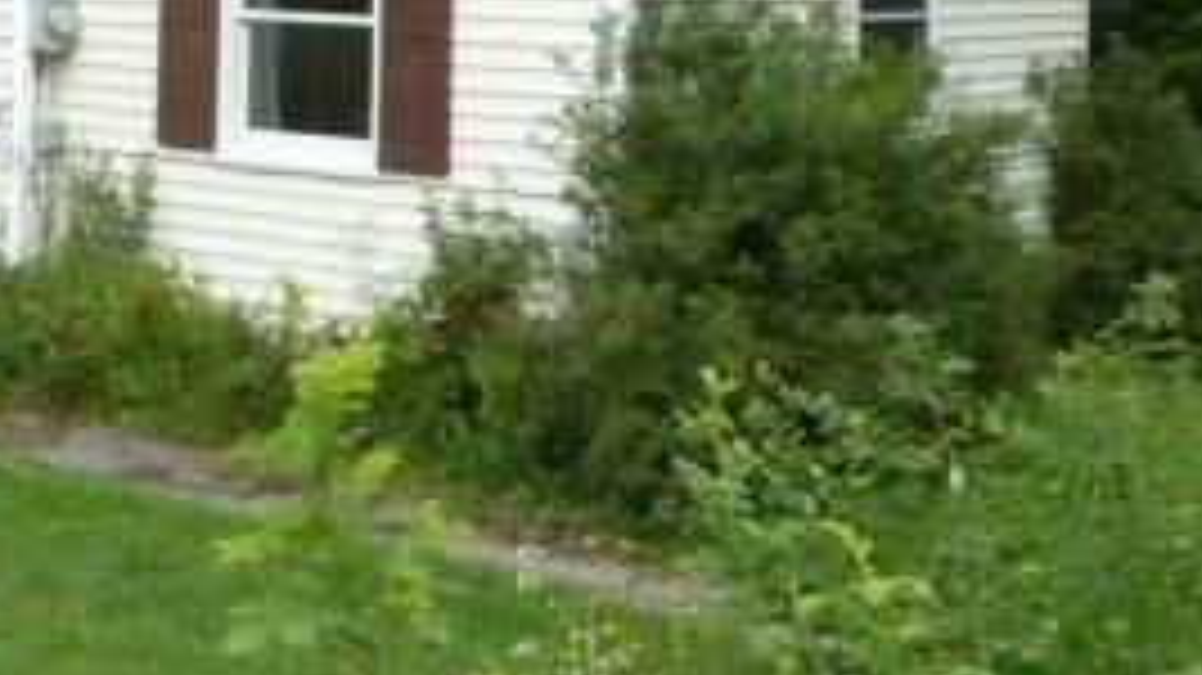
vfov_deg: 15.6
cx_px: 86
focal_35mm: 73
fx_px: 2326
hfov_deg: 27.7
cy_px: -220
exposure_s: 1/1000
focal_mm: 5
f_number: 3.3
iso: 400
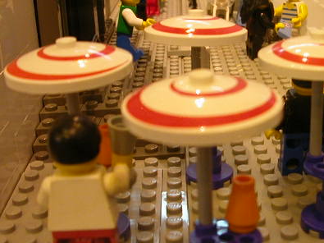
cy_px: 138
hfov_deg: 31.5
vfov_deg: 24.4
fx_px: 561
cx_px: 249
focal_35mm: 60
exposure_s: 1/26
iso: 147
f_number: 2.7
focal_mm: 5.6
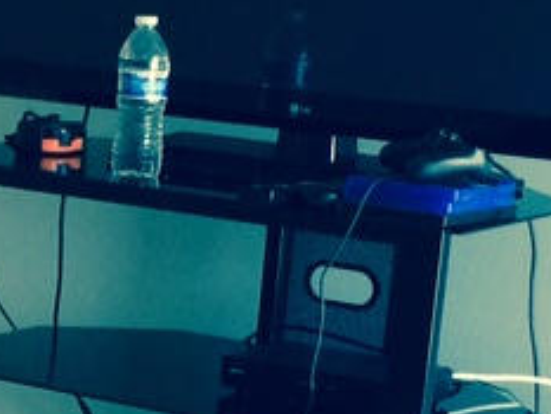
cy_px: 487
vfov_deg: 8.9
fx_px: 2628
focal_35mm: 165
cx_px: -166
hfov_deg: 11.6
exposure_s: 1/30
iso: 80
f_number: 2.2
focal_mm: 4.12
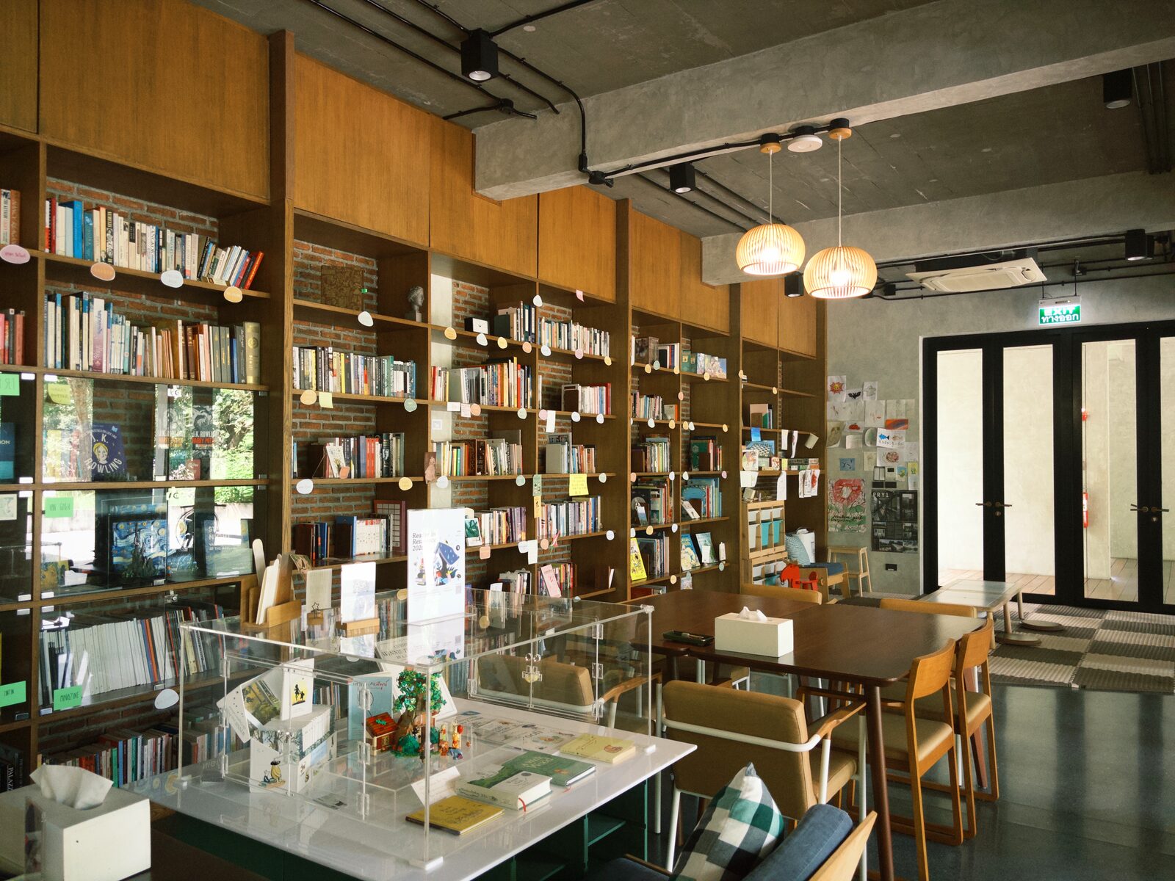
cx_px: 588
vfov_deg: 53.1
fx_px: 883
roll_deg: -0.1
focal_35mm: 26
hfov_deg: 67.3
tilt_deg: +0.7
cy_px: 440
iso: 125
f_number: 1.6
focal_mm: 5.96
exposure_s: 1/100
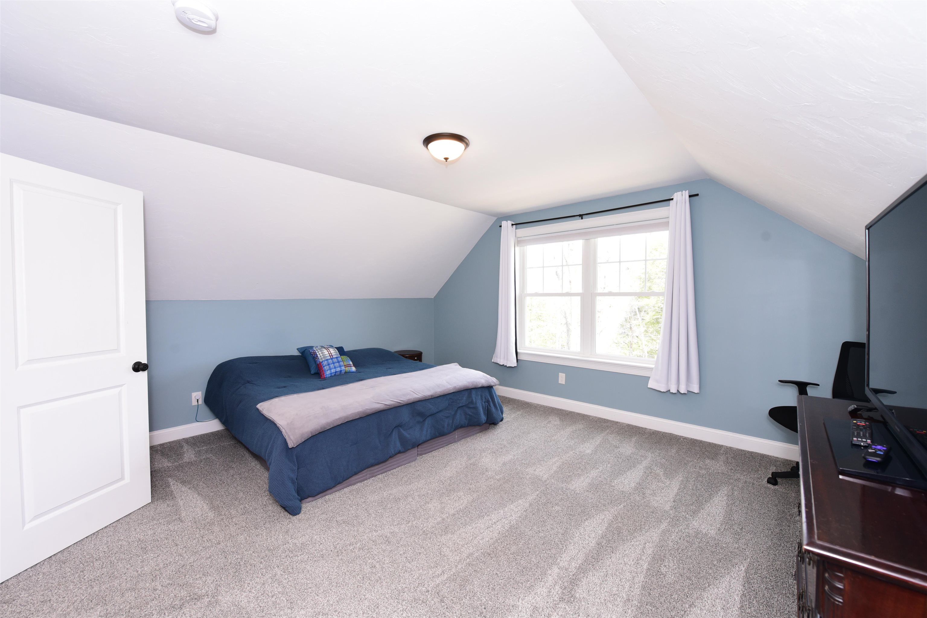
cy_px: 309
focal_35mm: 14
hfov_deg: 104.2
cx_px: 464
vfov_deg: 81.2
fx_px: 361
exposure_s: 1/60
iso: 640
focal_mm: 14
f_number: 7.1
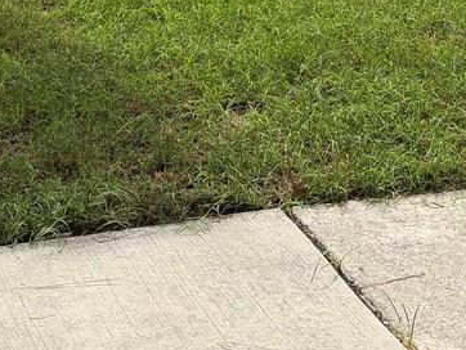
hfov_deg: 18.3
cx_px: 415
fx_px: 1428
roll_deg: +0.5
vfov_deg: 13.5
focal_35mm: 106
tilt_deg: -5.5
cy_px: -106
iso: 80
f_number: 1.78
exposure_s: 1/3279
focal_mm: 6.76
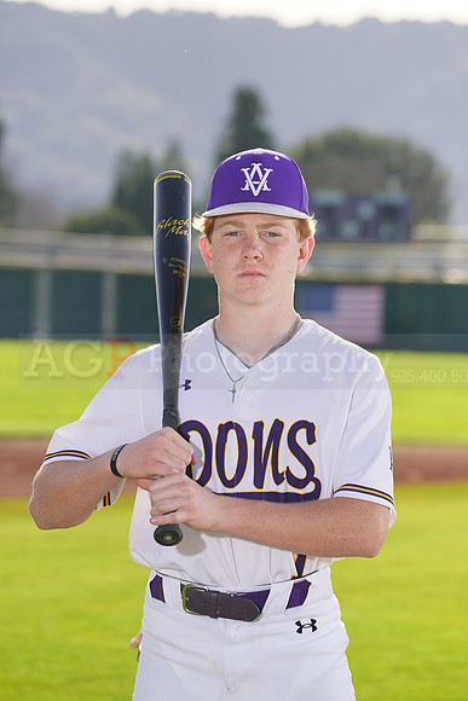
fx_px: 4131
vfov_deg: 9.7
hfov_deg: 6.5
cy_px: 350
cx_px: 234
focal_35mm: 212
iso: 100
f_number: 8
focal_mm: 212
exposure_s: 1/250
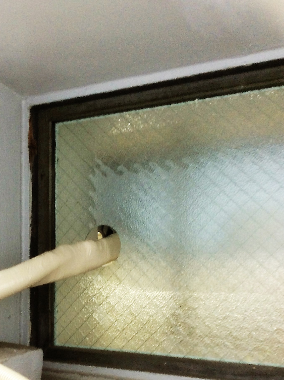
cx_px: 85
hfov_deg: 31.7
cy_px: 257
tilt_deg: +0.7
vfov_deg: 41.5
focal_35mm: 45
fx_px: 494
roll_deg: -1.0
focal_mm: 3.3
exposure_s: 1/40
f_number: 2.4
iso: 32
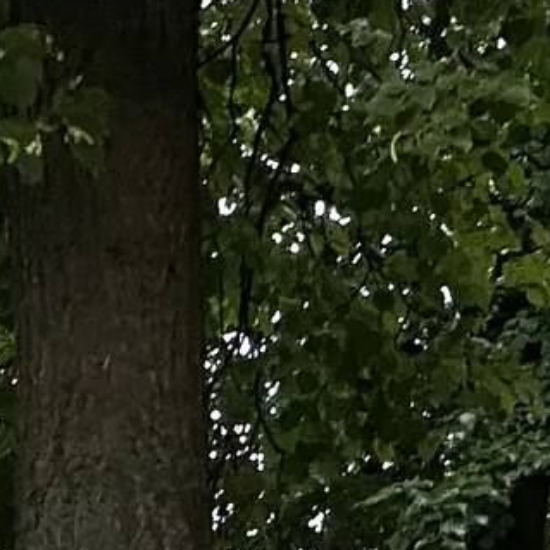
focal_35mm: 173
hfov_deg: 8.9
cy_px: 897
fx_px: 3110
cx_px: 1412
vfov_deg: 9.7
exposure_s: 1/60
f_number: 1.8
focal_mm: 4.25
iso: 200
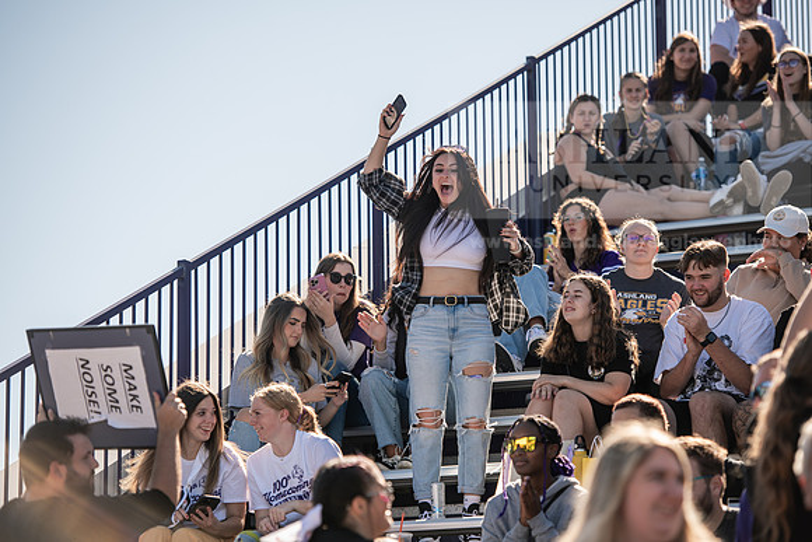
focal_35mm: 135
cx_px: 406
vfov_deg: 10.2
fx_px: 3046
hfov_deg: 15.2
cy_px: 271
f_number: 3.5
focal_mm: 135
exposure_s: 1/640
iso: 100
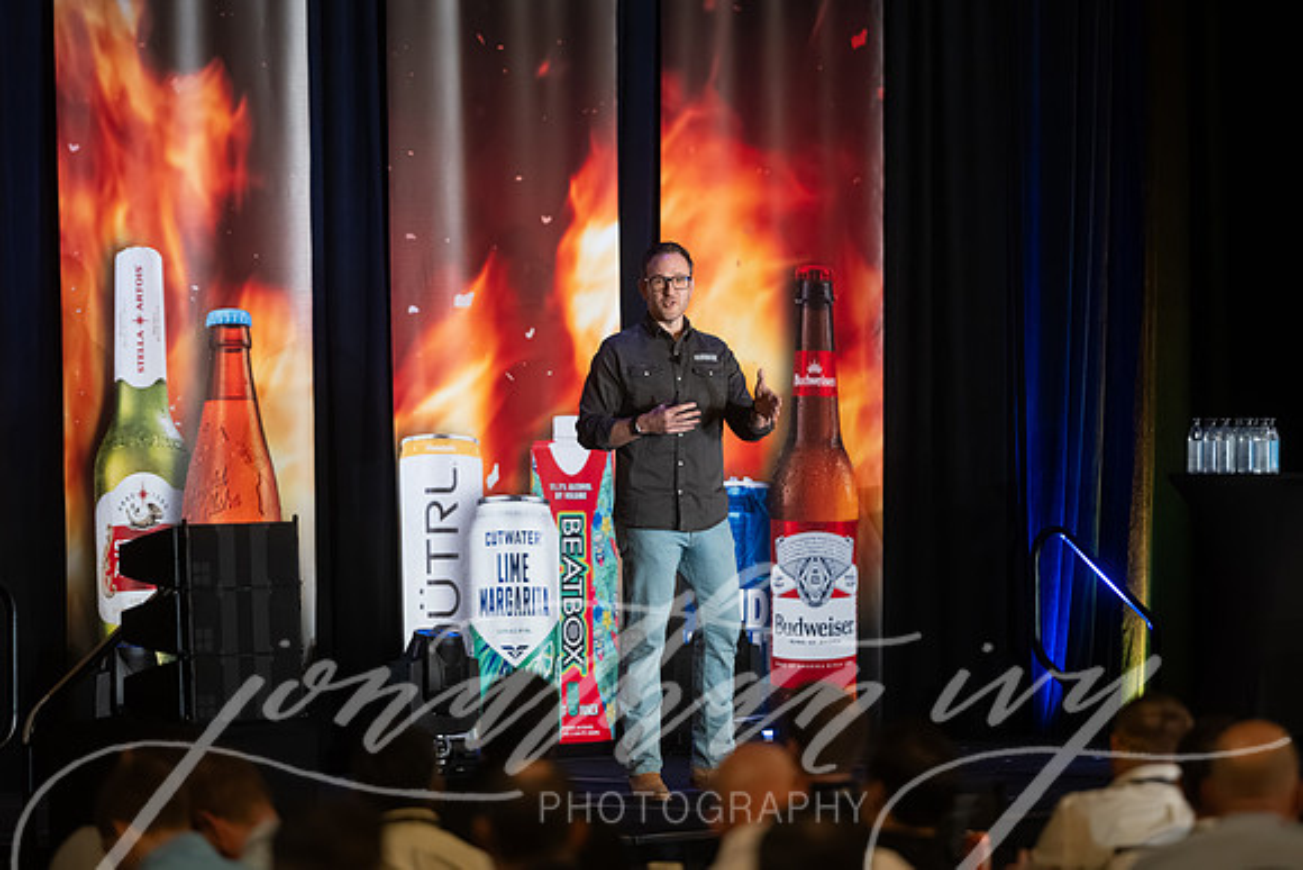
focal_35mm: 202
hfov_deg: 10.2
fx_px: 7297
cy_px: 435
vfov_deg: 6.8
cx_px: 652
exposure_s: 1/200
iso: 2500
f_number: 2.8
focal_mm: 200
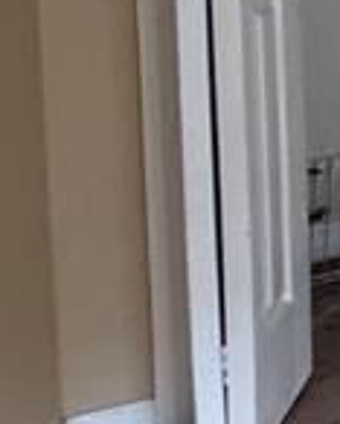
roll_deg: +0.6
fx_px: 1206
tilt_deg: -1.0
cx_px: 1438
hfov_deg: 7.7
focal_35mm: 96
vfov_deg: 17.1
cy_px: -296
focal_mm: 2.22
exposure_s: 1/99
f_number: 2.2
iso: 250
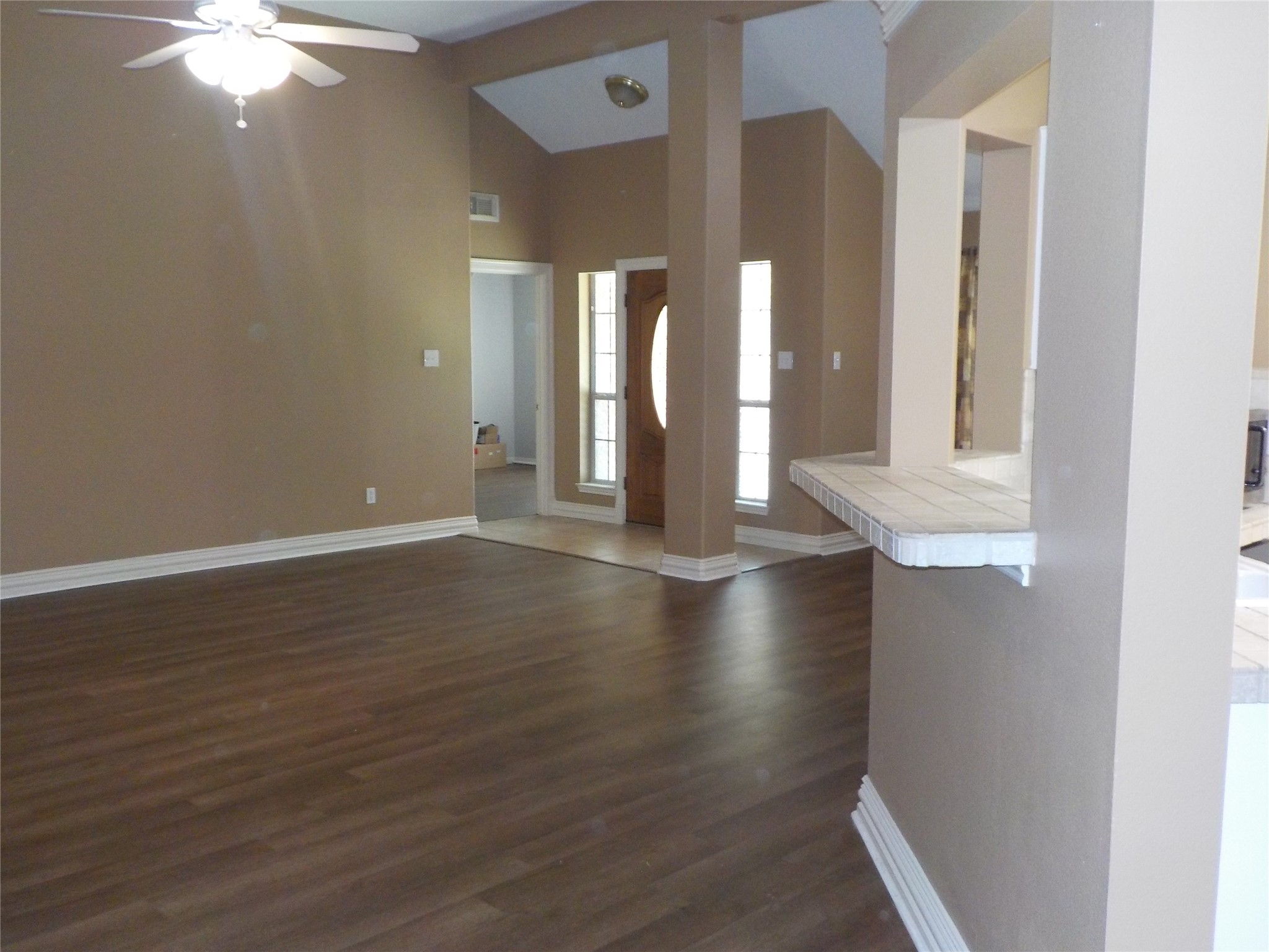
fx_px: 1100
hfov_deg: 60.0
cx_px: 634
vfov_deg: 46.8
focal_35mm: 30
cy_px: 476
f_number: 3.3
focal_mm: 4.1
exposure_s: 1/30
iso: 400
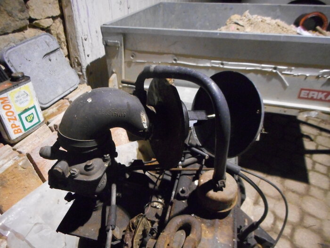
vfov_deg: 54.9
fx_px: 238
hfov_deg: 69.4
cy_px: 124
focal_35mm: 25
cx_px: 165
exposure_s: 1/6
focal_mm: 4.5
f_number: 3.7
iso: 800
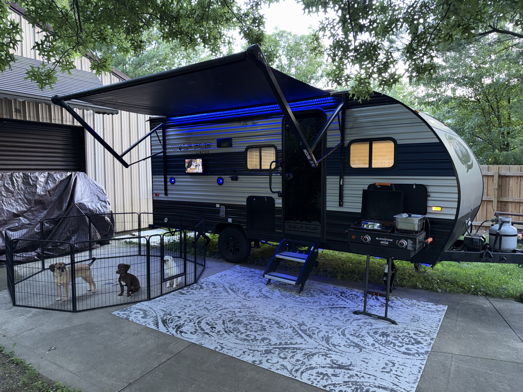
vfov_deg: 56.8
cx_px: 262
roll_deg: -0.2
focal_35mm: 24
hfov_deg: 71.6
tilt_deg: -4.0
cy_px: 196
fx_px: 363
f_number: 1.78
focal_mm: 6.76
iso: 100
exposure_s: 1/11
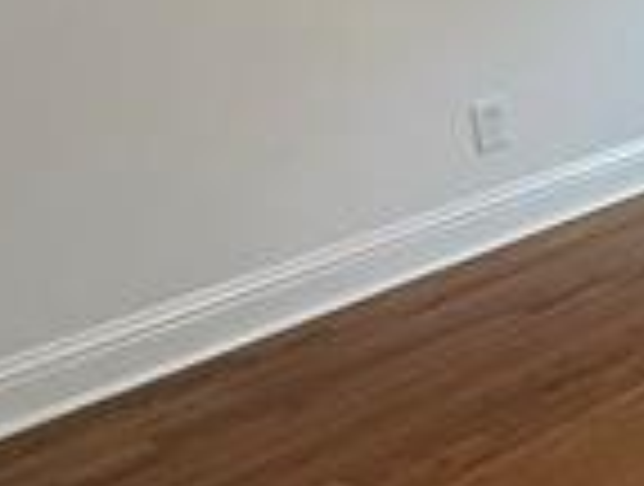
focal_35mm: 75
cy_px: -45
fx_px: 1399
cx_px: 1238
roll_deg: +0.4
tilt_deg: -11.7
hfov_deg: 18.5
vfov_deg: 19.0
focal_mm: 2.22
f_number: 2.2
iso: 250
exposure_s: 1/120
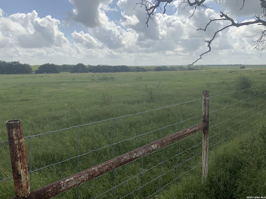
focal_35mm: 29
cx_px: 133
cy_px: 100
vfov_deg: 48.2
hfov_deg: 61.7
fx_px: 223
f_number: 1.8
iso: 20
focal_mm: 3
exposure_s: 1/3125
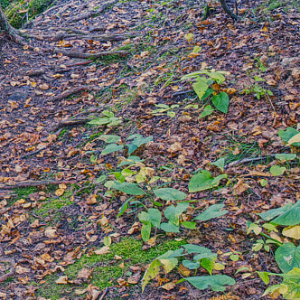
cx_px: -341
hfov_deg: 15.2
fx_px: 843
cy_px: -15
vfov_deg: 19.5
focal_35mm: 86
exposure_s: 3.7
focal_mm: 14
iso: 100
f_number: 8
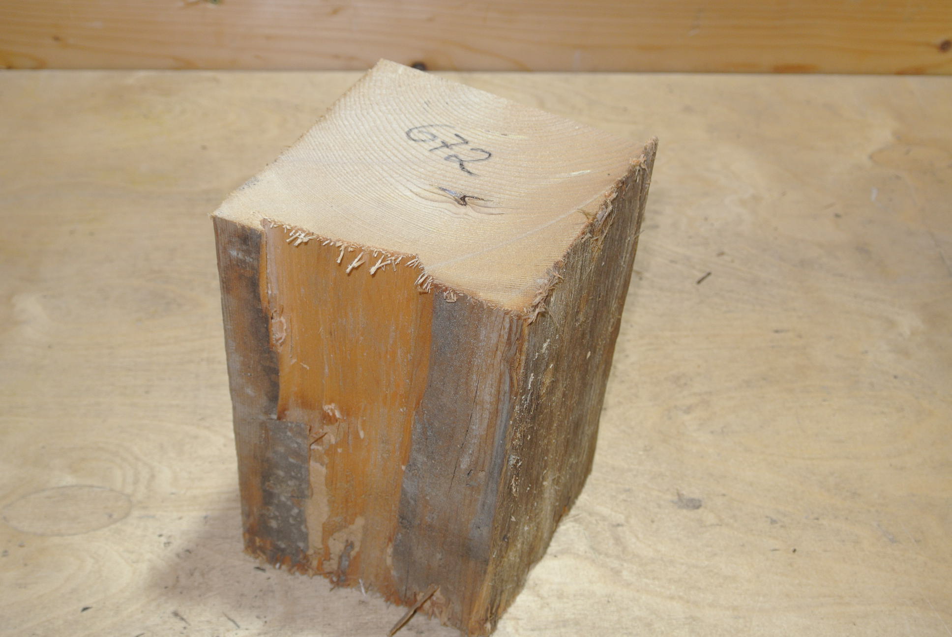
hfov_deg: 38.8
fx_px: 1350
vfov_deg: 26.6
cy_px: 318
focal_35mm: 51
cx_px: 476
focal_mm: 18.9
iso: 220
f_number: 4.8
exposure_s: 1/60
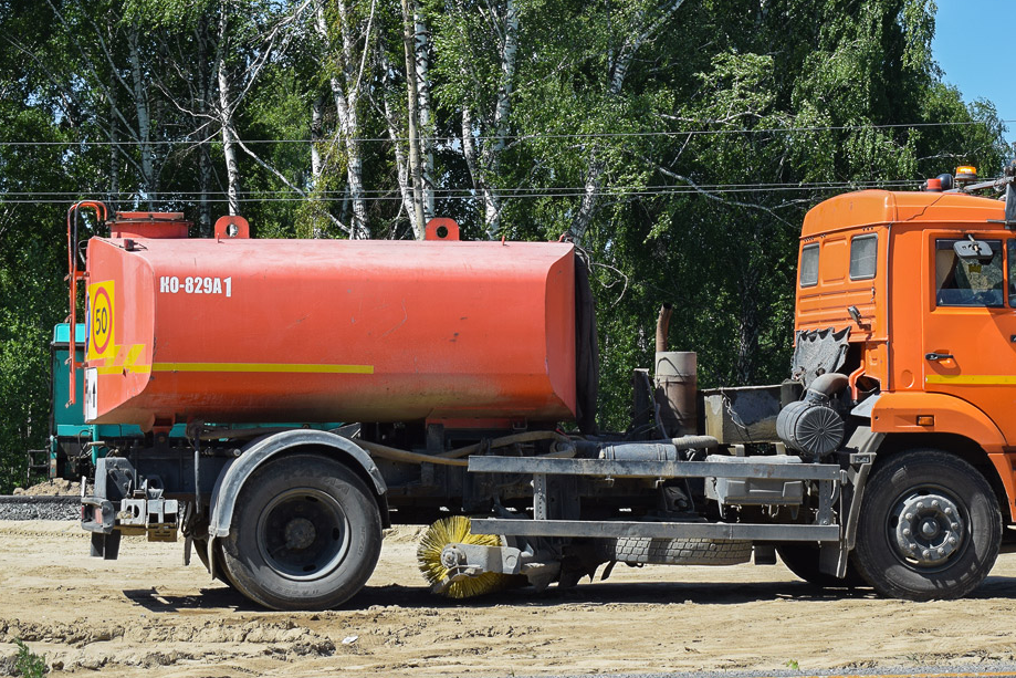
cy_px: 284
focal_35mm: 94
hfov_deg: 21.7
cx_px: 595
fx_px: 2653
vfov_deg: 14.6
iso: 200
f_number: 9
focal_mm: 48
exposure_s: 1/320
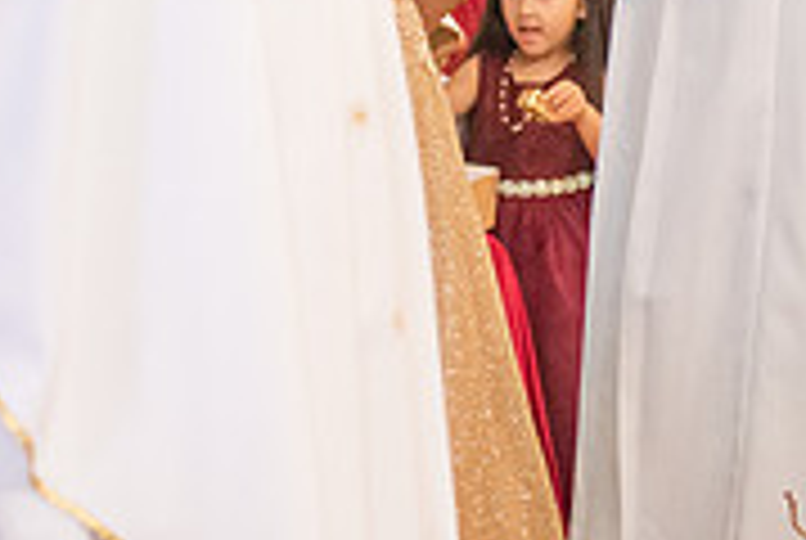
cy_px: -121
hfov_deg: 8.5
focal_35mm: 242
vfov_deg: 5.7
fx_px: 5427
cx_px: 222
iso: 2000
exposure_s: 1/160
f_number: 2.8
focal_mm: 60
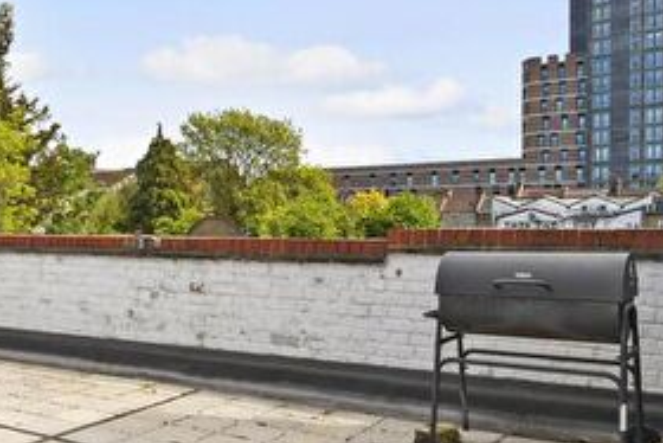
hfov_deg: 42.6
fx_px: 737
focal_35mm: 40
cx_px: 19
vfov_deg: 33.4
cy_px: 243
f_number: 8
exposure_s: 1/160
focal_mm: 11
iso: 80
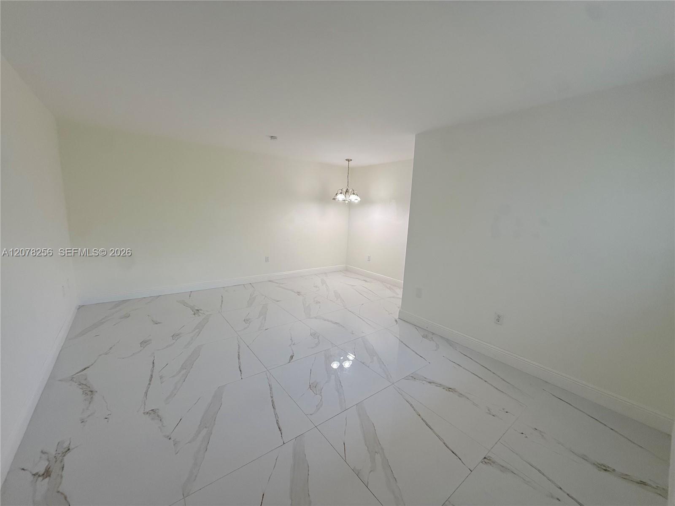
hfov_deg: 102.1
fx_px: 273
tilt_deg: -8.2
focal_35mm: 14
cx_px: 338
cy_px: 253
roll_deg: -3.0
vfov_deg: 85.7
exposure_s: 1/120
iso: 125
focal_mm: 2.22
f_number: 2.2
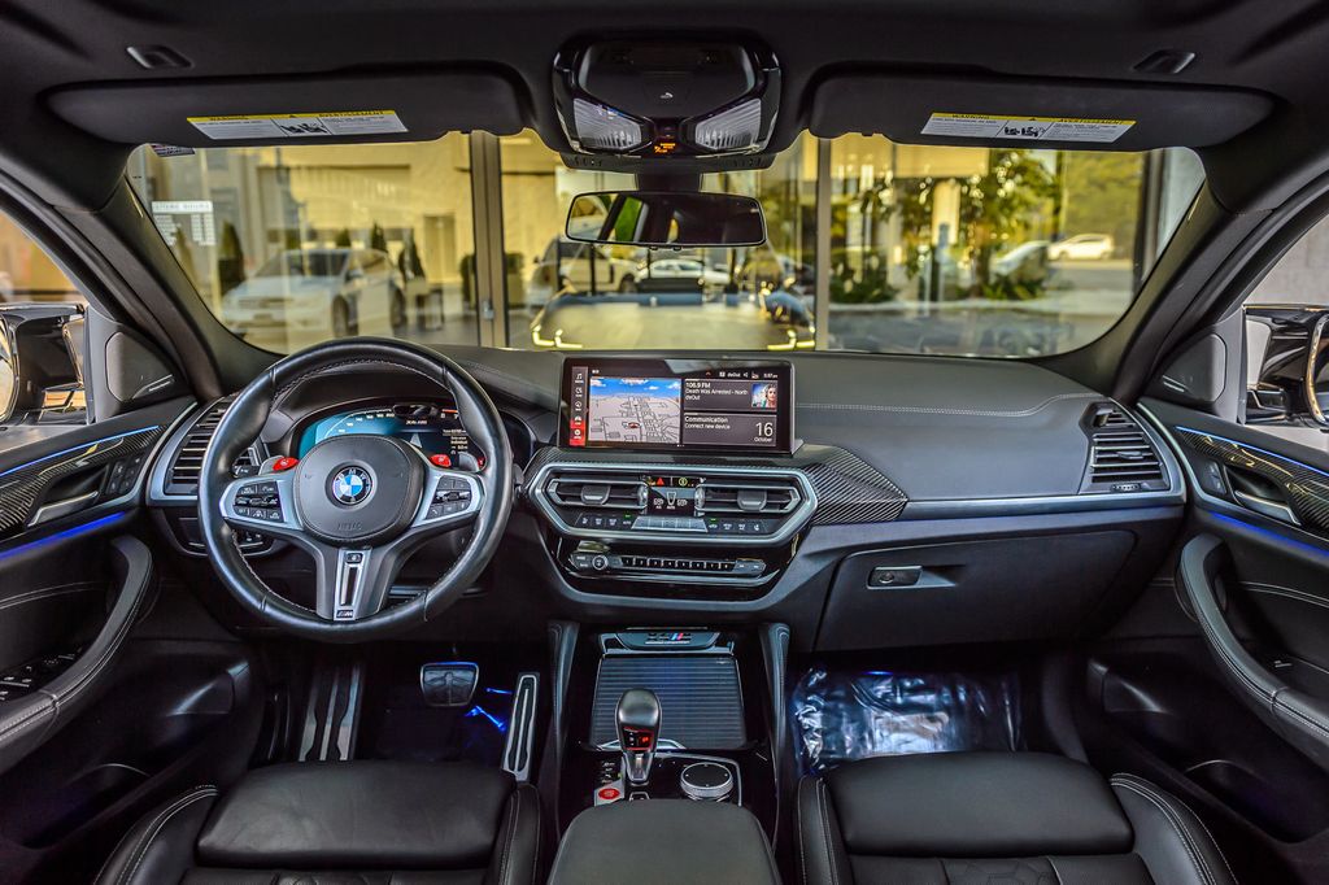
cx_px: 684
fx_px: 923
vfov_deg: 51.2
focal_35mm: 25
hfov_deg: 71.5
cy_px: 436
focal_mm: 24
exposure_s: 1/160
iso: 400
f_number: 4
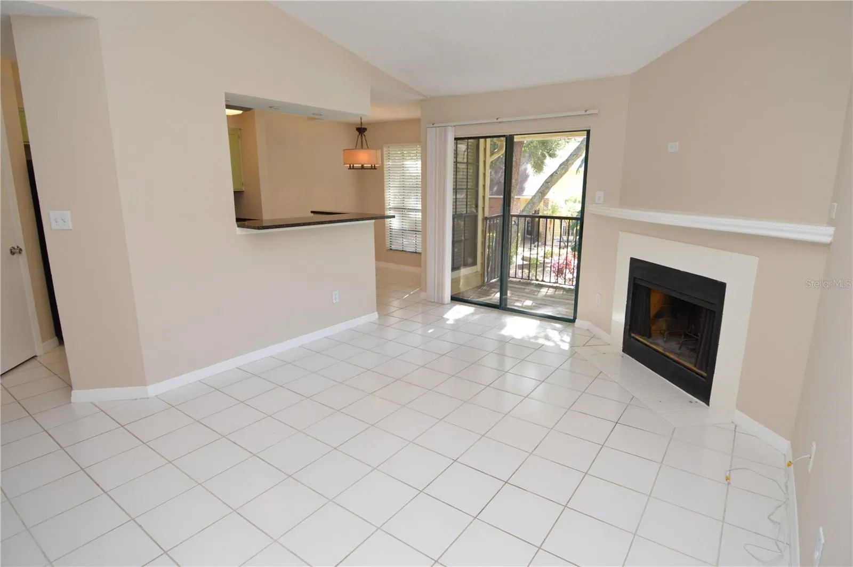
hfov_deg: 90.1
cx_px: 426
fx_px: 426
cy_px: 284
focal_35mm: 18
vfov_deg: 67.3
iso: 400
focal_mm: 12
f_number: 4.5
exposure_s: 1/80
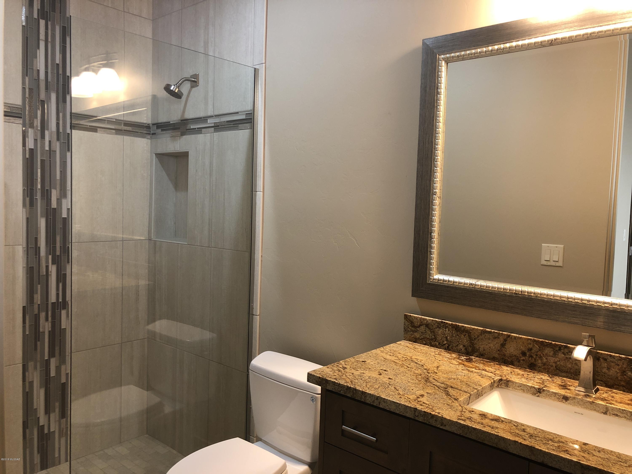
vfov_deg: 49.7
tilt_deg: -4.1
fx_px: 511
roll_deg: -1.5
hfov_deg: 63.4
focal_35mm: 28
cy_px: 237
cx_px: 316
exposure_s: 1/17
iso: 40
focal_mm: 4
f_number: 1.8
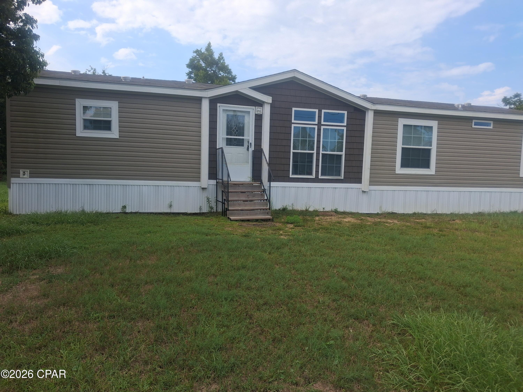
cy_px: 196
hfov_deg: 65.3
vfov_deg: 51.4
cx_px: 262
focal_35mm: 27
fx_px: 408
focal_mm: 4
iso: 25
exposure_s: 1/486
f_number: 1.8
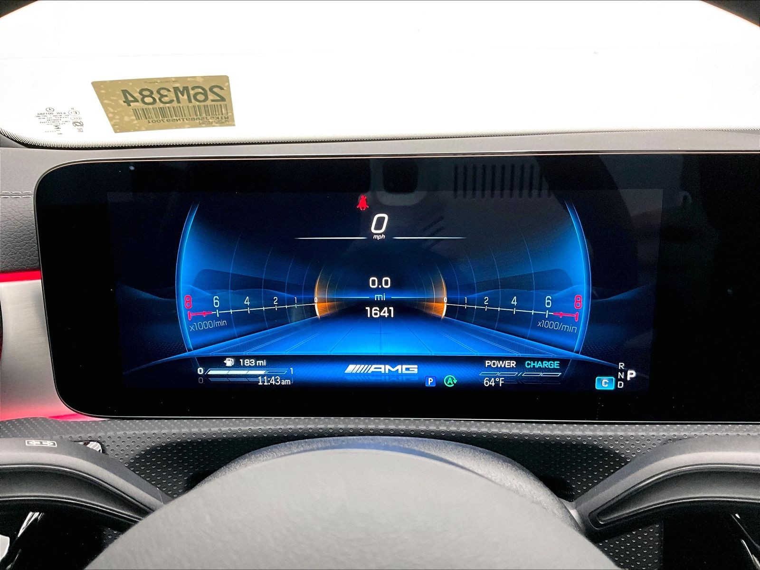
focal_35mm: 29
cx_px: 380
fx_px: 637
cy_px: 285
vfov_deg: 48.2
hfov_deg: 61.7
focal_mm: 3
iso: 200
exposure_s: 1/40
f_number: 1.8
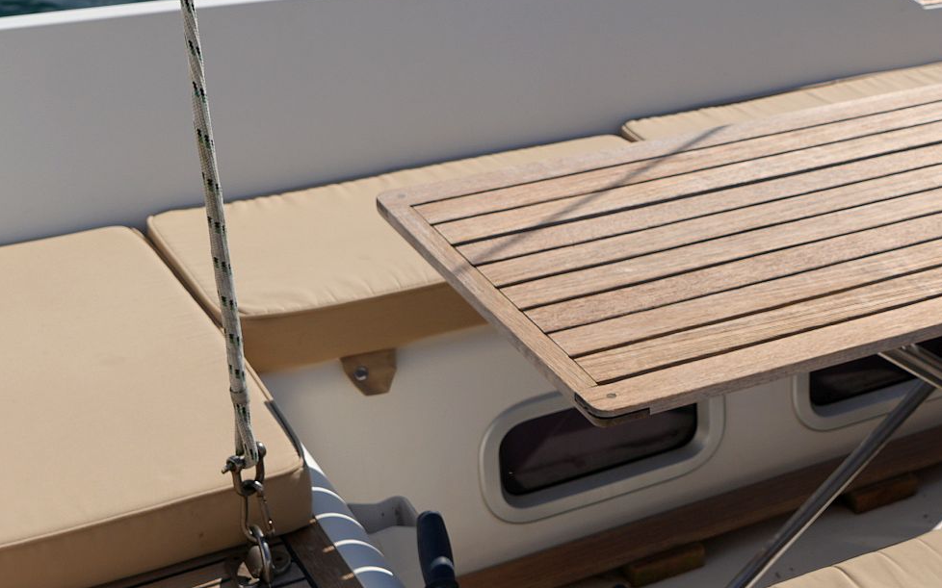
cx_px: 877
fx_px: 1848
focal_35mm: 72
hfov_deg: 27.4
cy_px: 326
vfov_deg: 18.1
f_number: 5
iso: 100
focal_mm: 24
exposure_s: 1/1600
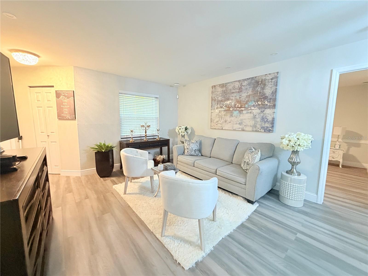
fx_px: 149
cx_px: 184
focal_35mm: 14
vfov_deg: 85.7
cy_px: 138
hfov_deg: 102.1
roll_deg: -0.9
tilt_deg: -6.3
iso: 400
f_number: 2.2
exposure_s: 1/60
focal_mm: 2.22
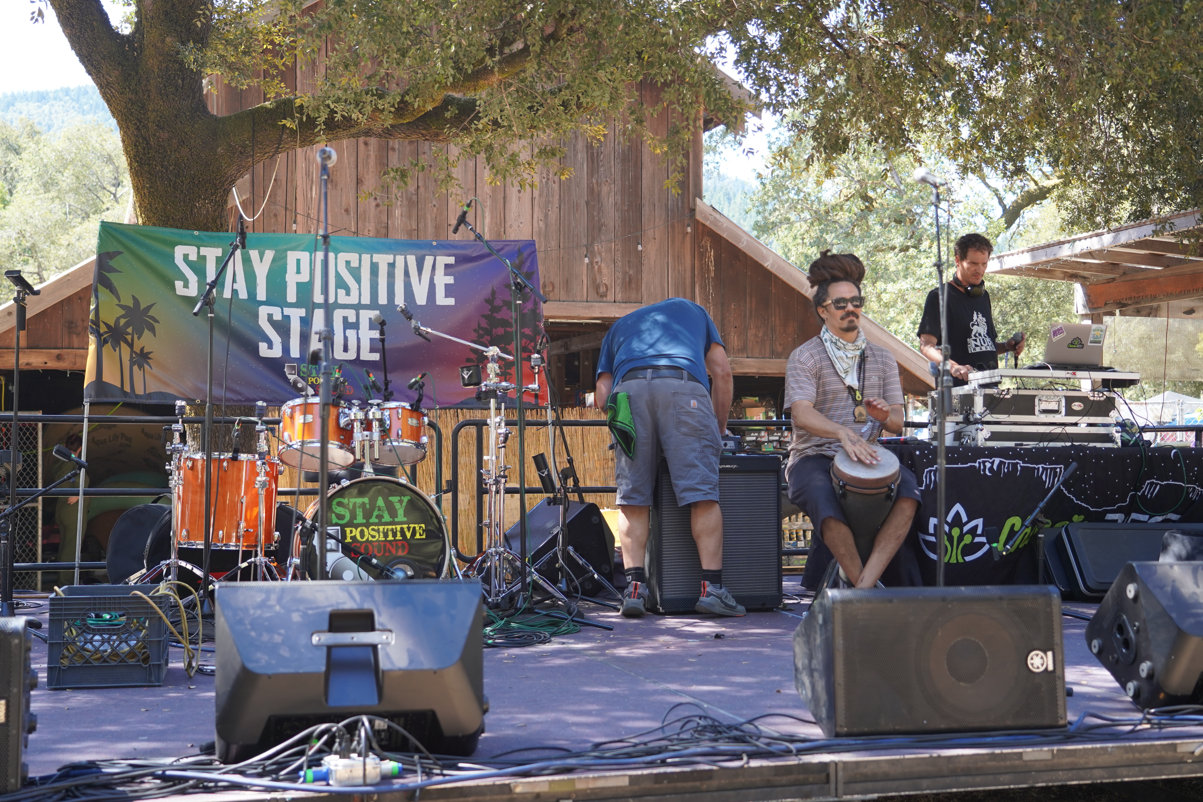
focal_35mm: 44
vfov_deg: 30.5
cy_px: 401
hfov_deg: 44.5
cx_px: 602
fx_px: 1470
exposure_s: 1/160
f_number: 4
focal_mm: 44
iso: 250
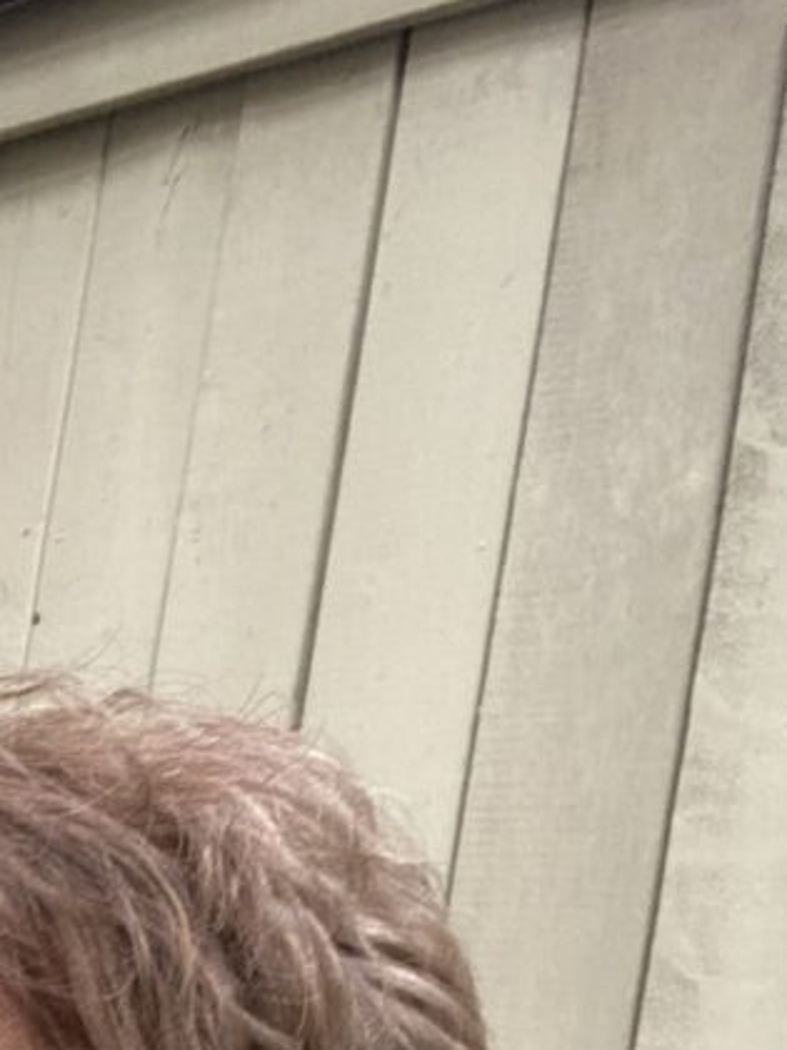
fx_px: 2364
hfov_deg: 18.4
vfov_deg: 23.1
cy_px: 1225
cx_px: -19
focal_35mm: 78
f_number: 2.2
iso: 100
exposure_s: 1/60
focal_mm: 2.87
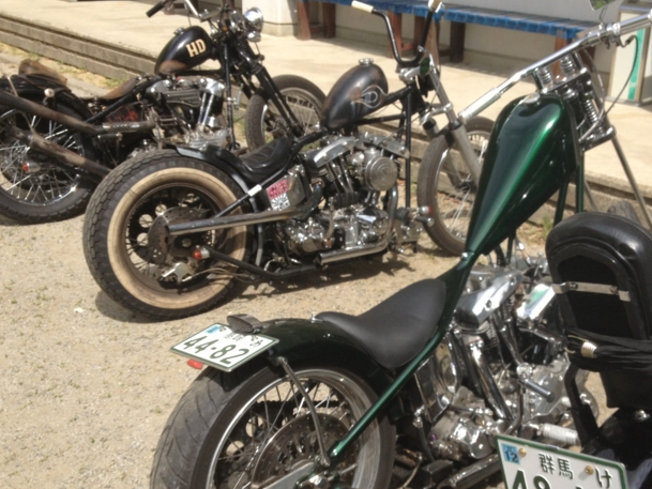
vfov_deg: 31.4
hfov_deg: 41.0
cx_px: 406
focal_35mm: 46
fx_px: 867
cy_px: 301
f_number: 2.4
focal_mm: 4.28
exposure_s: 1/1416
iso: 50
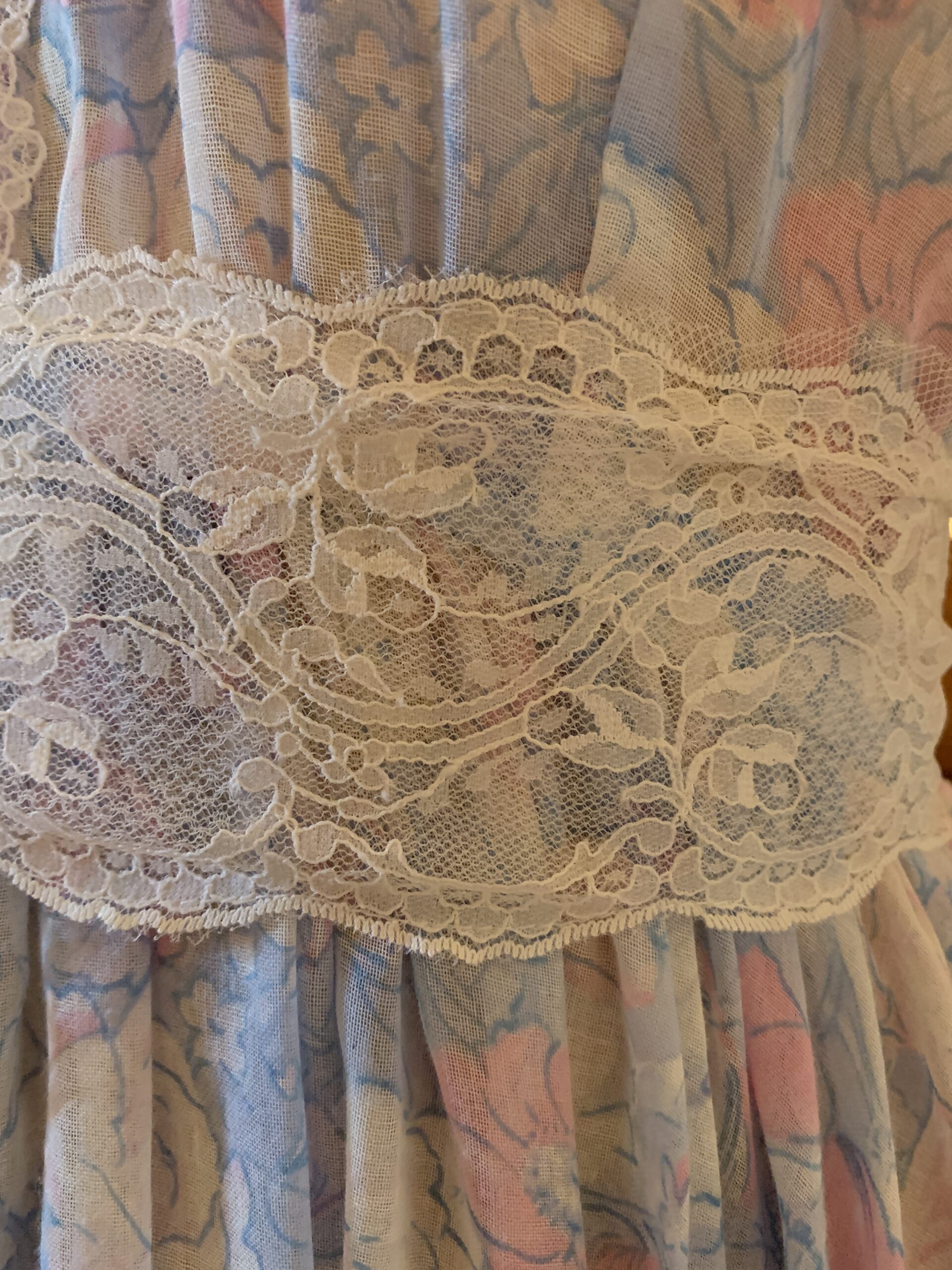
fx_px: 953
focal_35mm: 26
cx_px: 476
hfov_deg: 53.1
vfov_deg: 67.3
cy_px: 635
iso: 500
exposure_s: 1/30
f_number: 1.8
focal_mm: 4.25
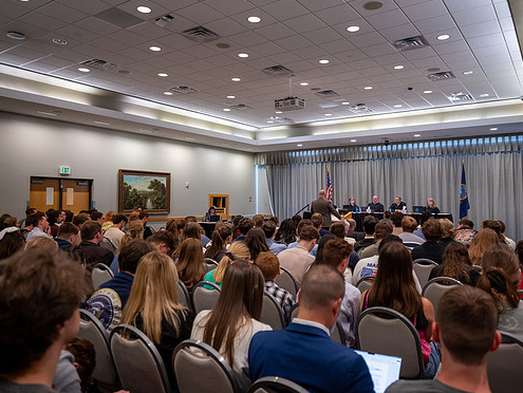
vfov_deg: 51.4
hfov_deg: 65.2
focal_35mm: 27
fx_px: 408
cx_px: 284
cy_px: 190
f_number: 2.8
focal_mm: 24
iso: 2000
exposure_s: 1/200
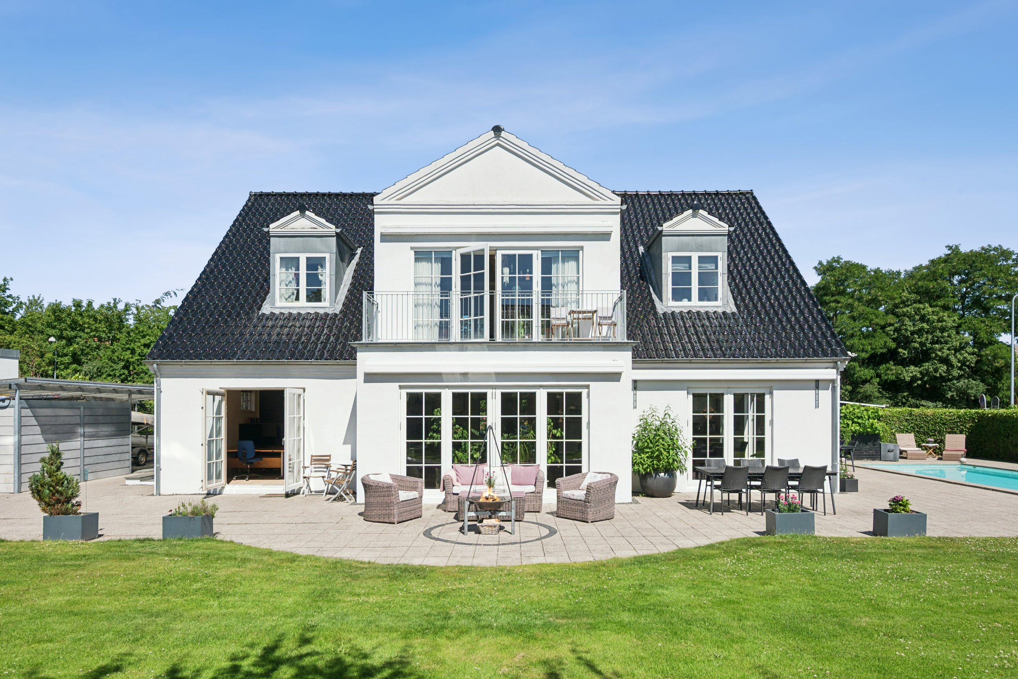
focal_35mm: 21
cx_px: 509
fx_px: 580
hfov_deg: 82.5
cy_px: 324
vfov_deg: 60.6
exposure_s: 1/6400
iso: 400
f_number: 4
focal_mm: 19.5
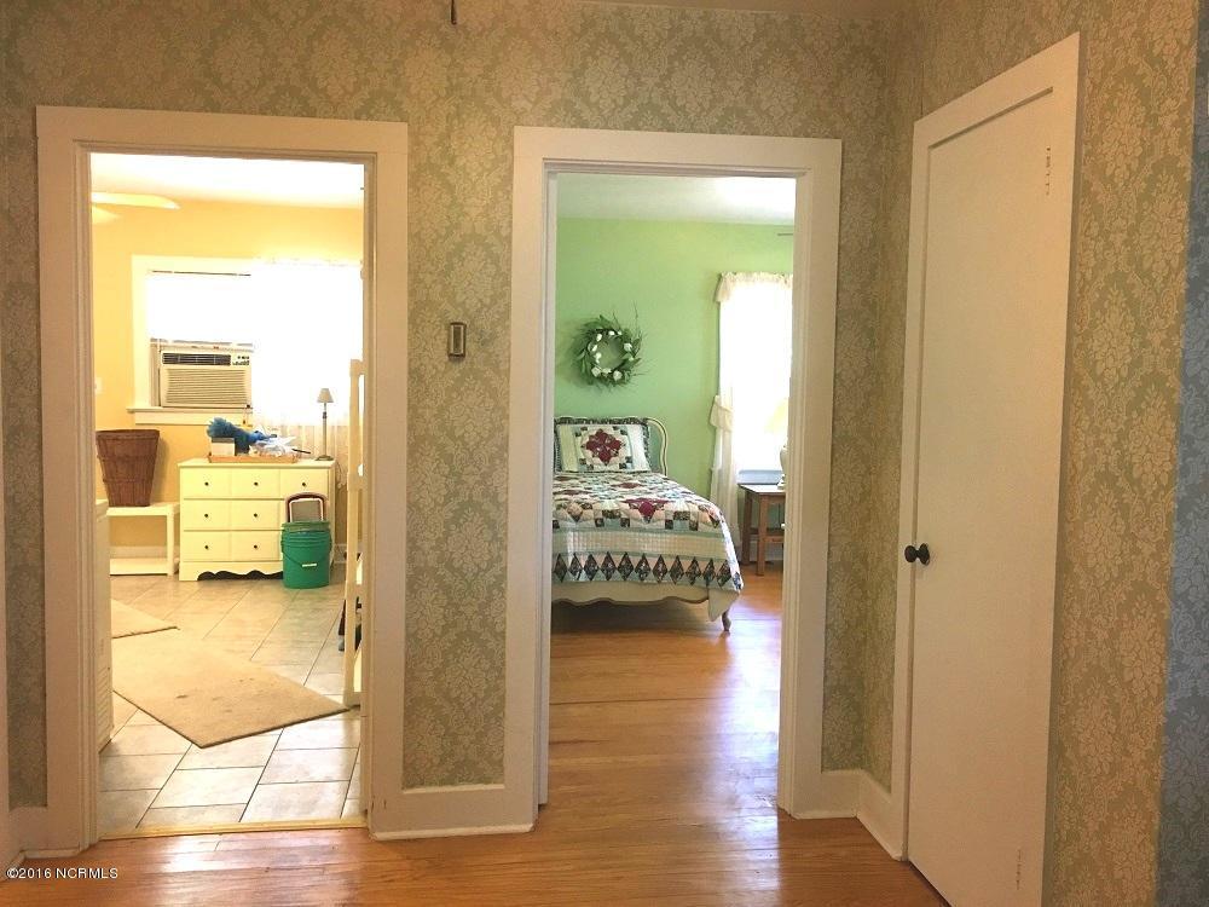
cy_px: 454
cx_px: 604
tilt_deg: -3.6
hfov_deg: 61.7
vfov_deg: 48.2
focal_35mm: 29
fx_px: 1013
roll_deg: -1.7
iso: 100
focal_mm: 4.15
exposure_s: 1/15
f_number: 2.2
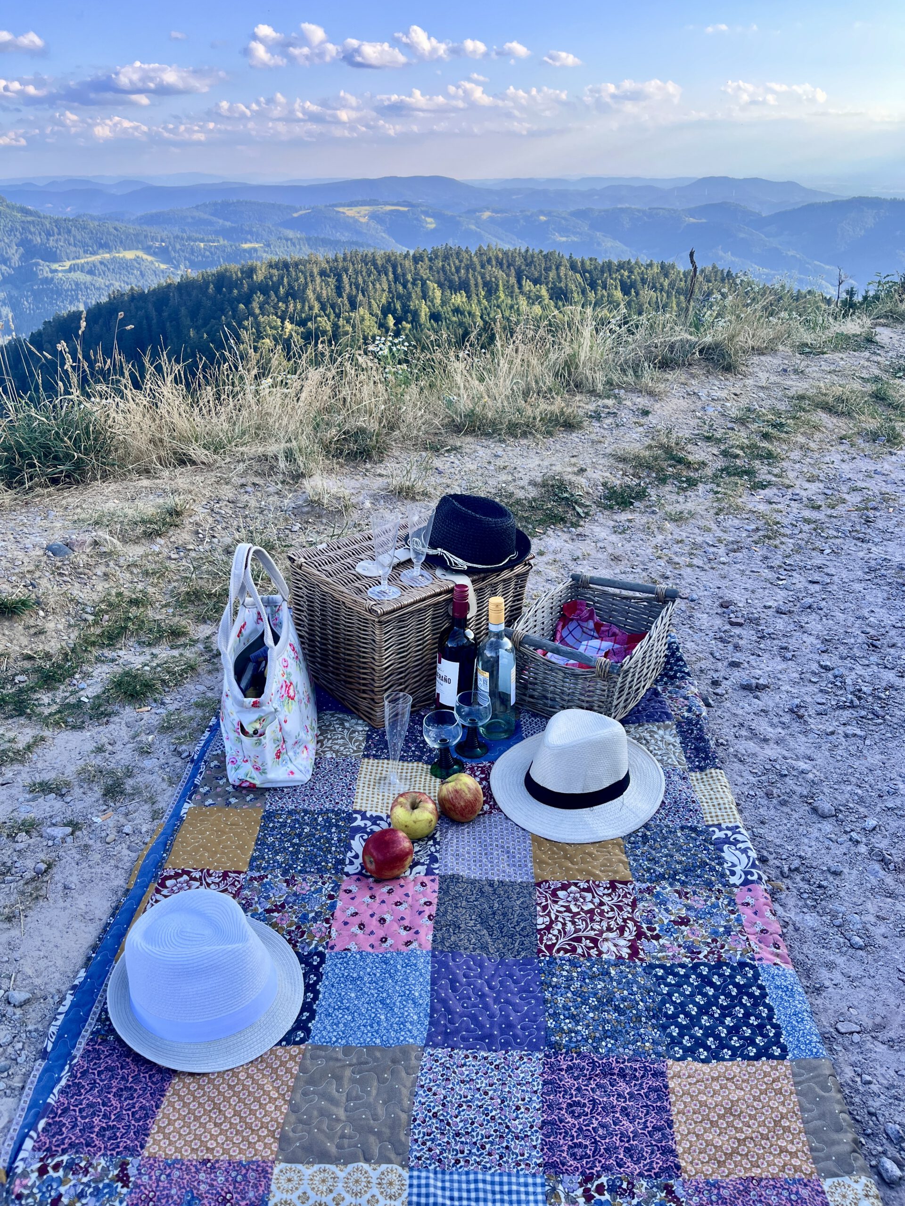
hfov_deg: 53.1
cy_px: 603
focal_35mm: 26
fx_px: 906
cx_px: 452
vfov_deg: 67.3
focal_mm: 5.1
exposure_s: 1/688
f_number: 1.6
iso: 50
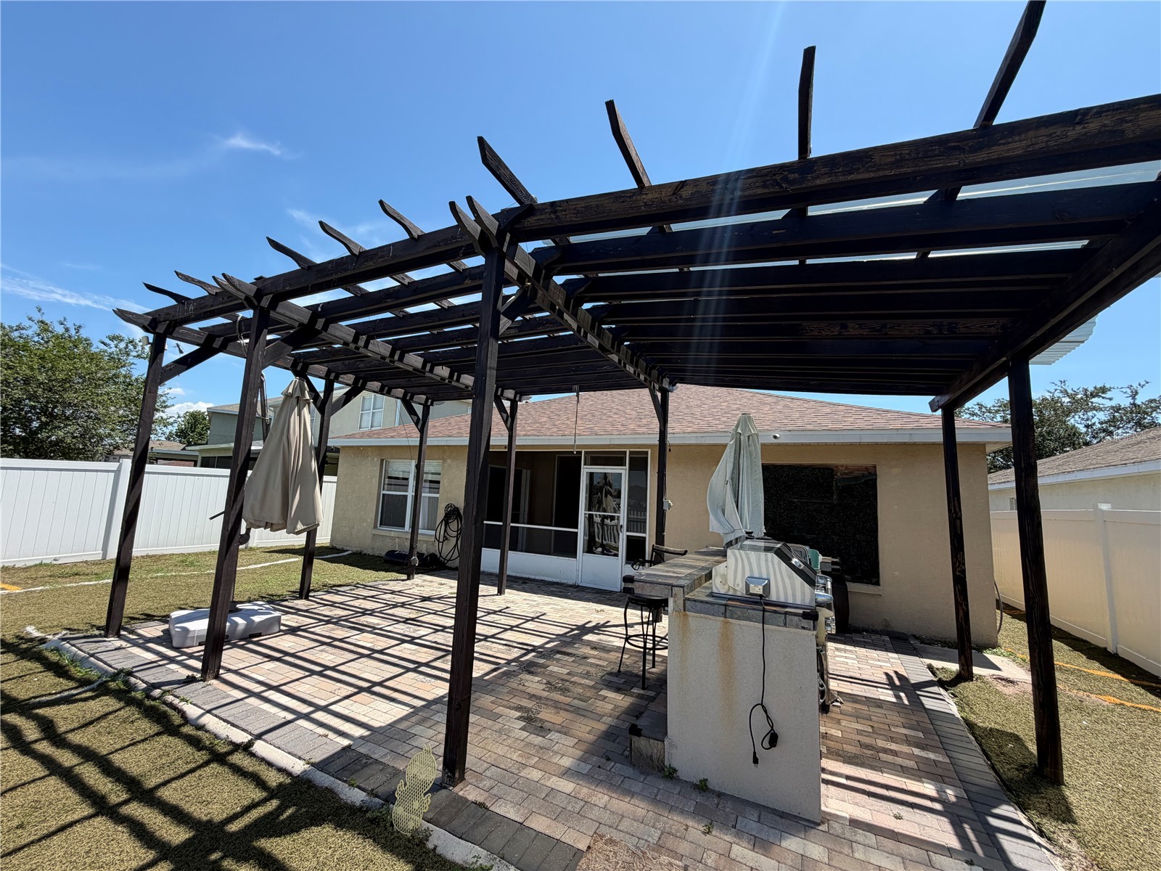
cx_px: 580
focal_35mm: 14
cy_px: 436
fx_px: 470
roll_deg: -3.0
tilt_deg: +7.0
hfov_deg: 102.1
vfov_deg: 85.7
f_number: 2.2
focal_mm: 2.22
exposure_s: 1/770
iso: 32
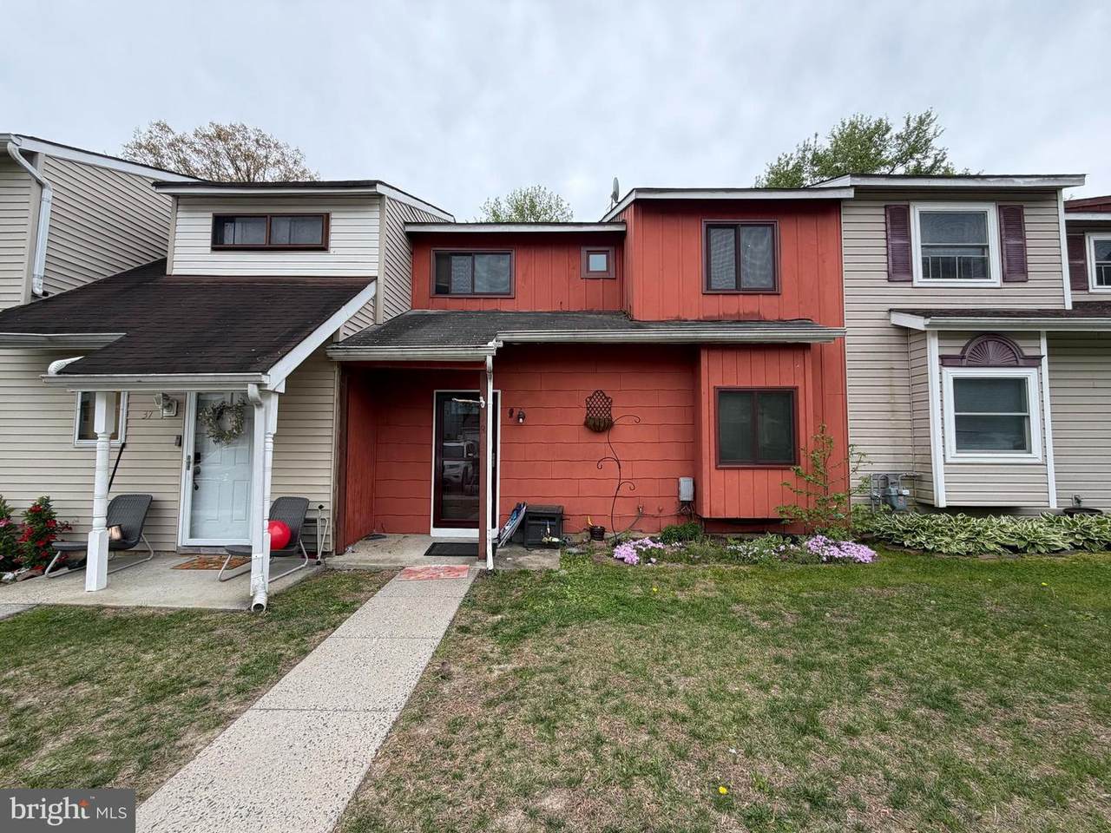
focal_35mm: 14
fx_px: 449
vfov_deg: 85.7
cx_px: 556
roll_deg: -0.6
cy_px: 416
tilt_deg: +4.0
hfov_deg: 102.1
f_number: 2.2
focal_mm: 2.22
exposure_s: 1/770
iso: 40
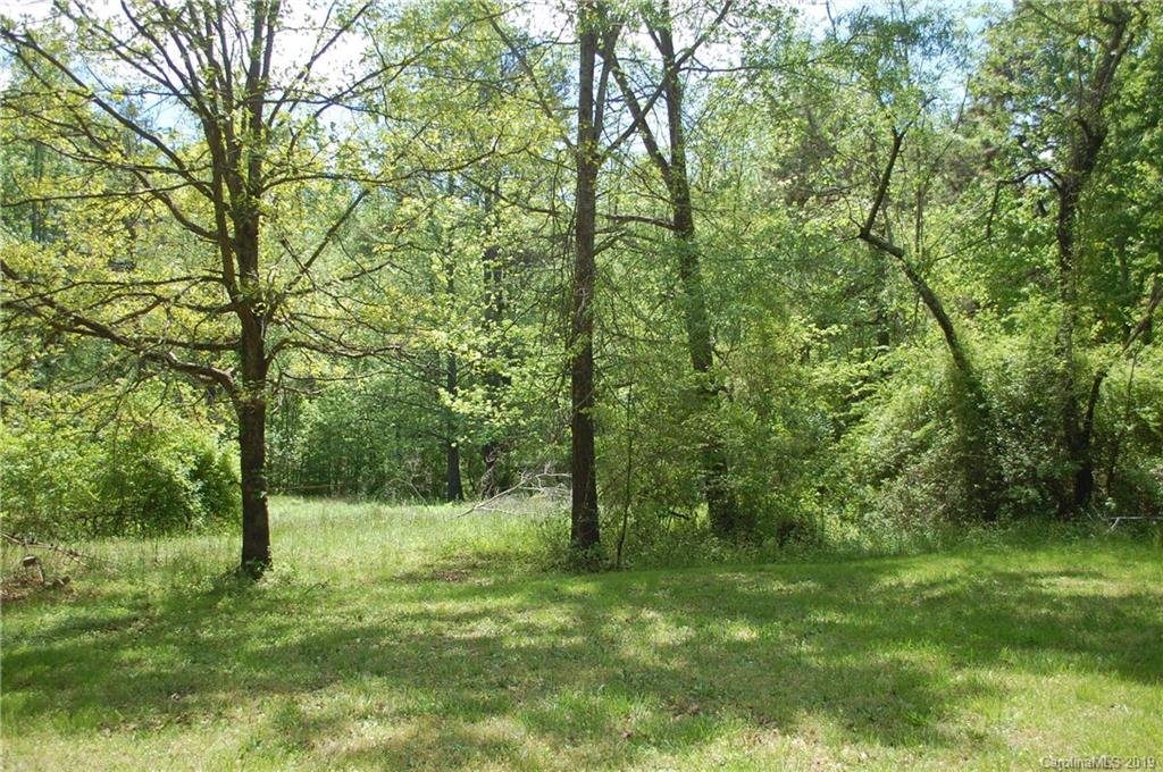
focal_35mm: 36
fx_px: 1162
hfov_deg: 53.2
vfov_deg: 36.8
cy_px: 386
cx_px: 582
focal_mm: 24
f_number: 4.2
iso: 200
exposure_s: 1/500
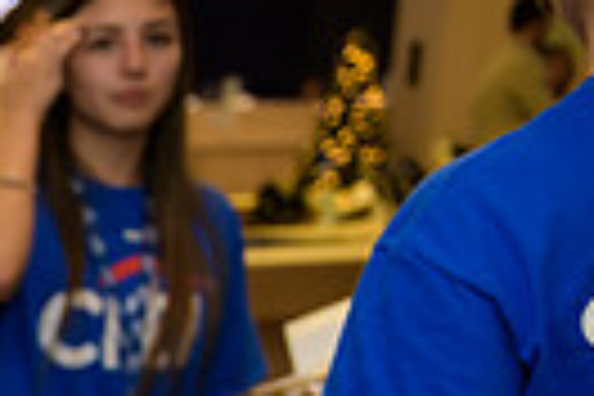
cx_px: -612
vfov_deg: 10.7
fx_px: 1963
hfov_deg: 14.2
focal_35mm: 119
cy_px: 740
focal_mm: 27
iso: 400
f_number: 3.2
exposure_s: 1/125
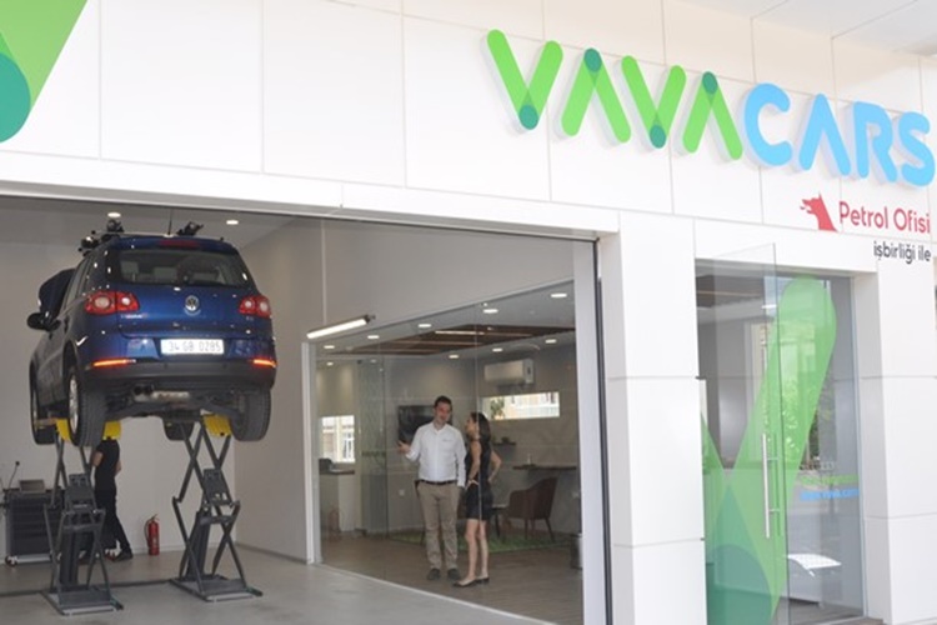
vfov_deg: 41.7
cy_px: 312
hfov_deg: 59.5
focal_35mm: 32
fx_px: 820
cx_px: 468
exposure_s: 1/200
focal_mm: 21
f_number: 10
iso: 640
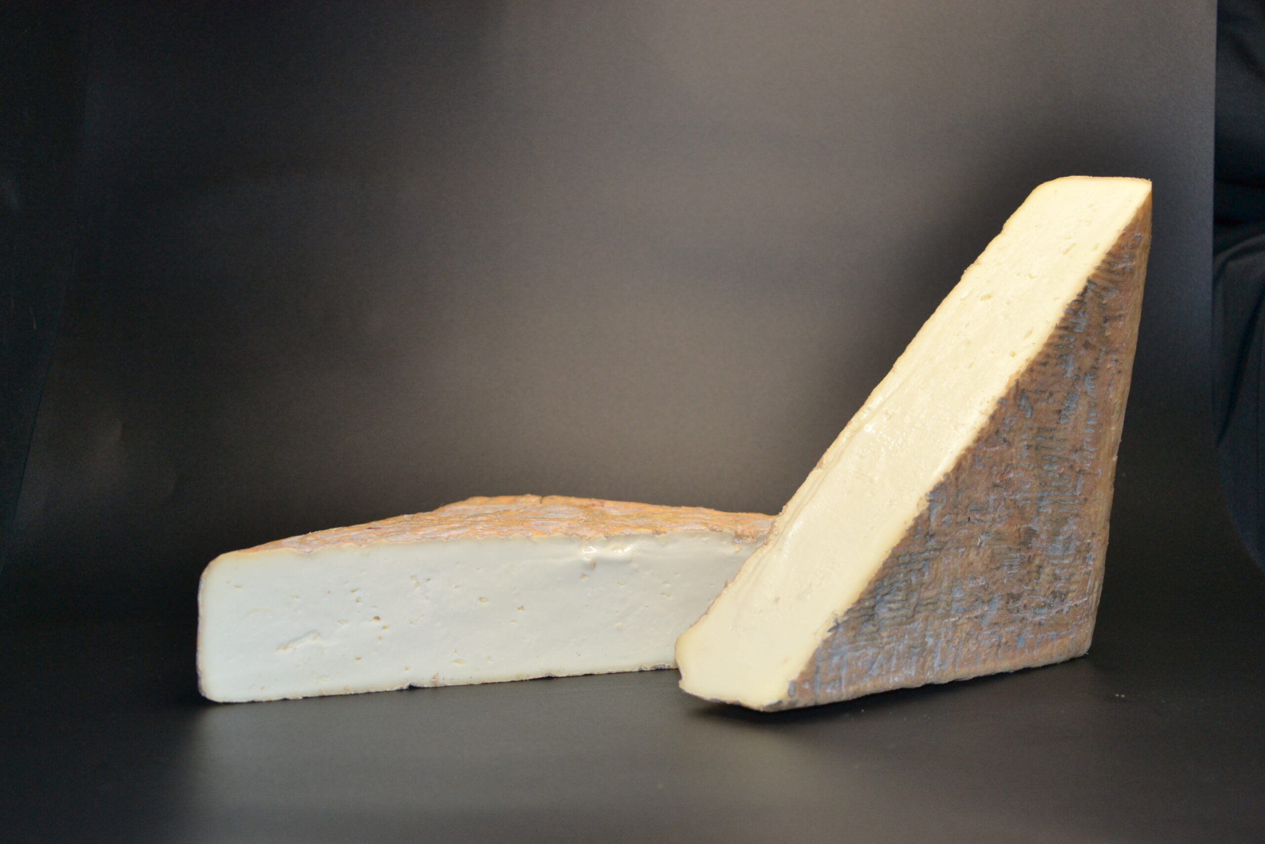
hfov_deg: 43.6
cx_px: 632
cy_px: 422
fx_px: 1581
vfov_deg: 29.9
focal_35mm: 45
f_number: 4.2
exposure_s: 1/30
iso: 640
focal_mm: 30
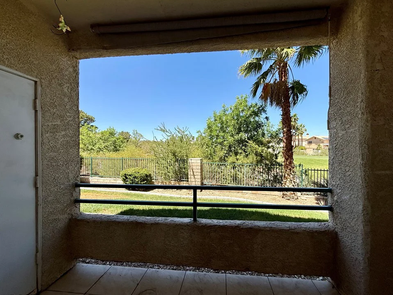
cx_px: 207
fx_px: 170
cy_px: 148
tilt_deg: +0.5
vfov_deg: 81.7
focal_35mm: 15
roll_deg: +0.4
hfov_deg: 98.1
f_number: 2.2
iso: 50
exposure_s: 1/1572
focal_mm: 2.22
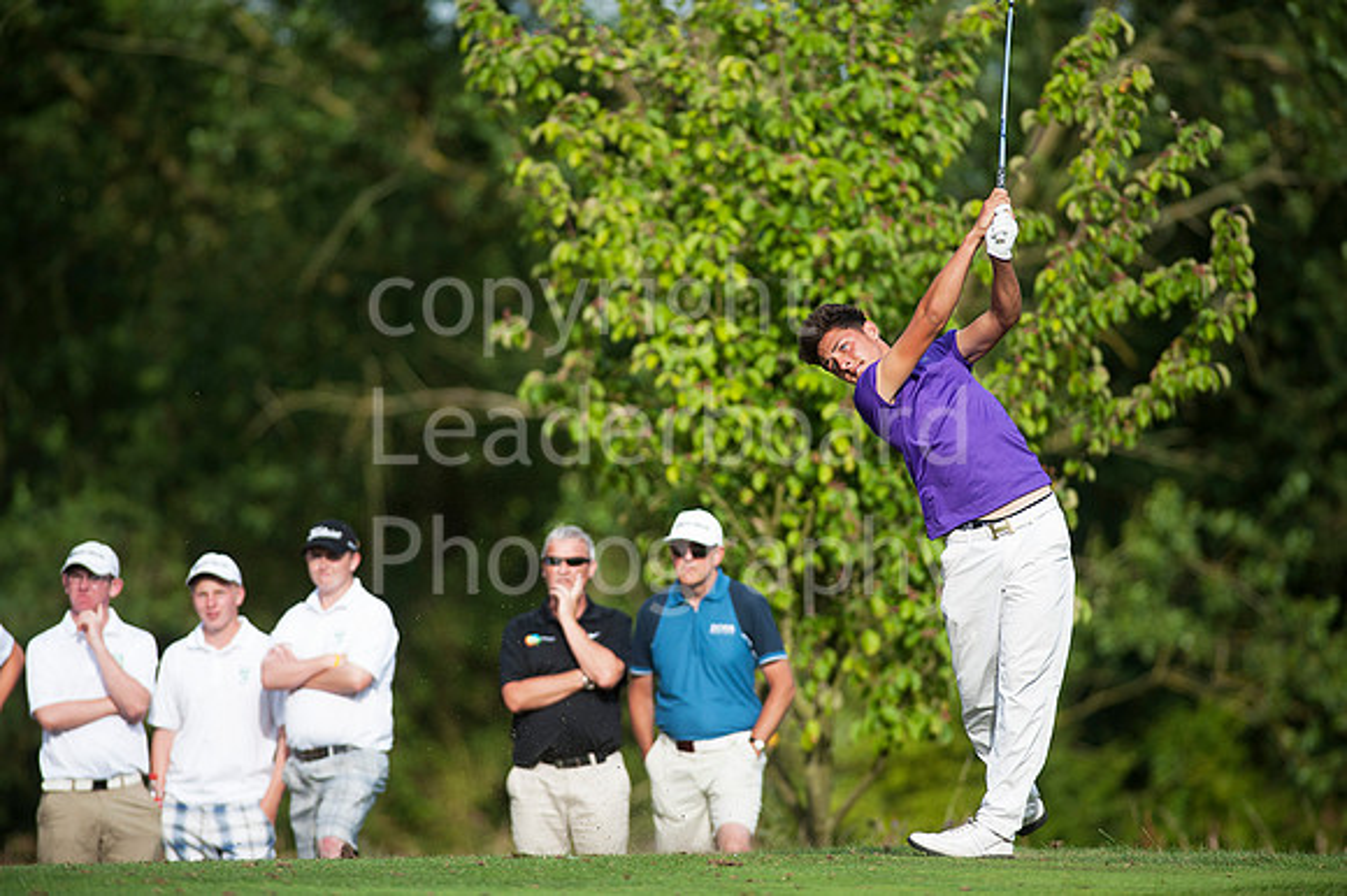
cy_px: 448
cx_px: 674
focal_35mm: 300
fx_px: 11218
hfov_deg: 6.9
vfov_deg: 4.6
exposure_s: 1/2000
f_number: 4
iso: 400
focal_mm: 300
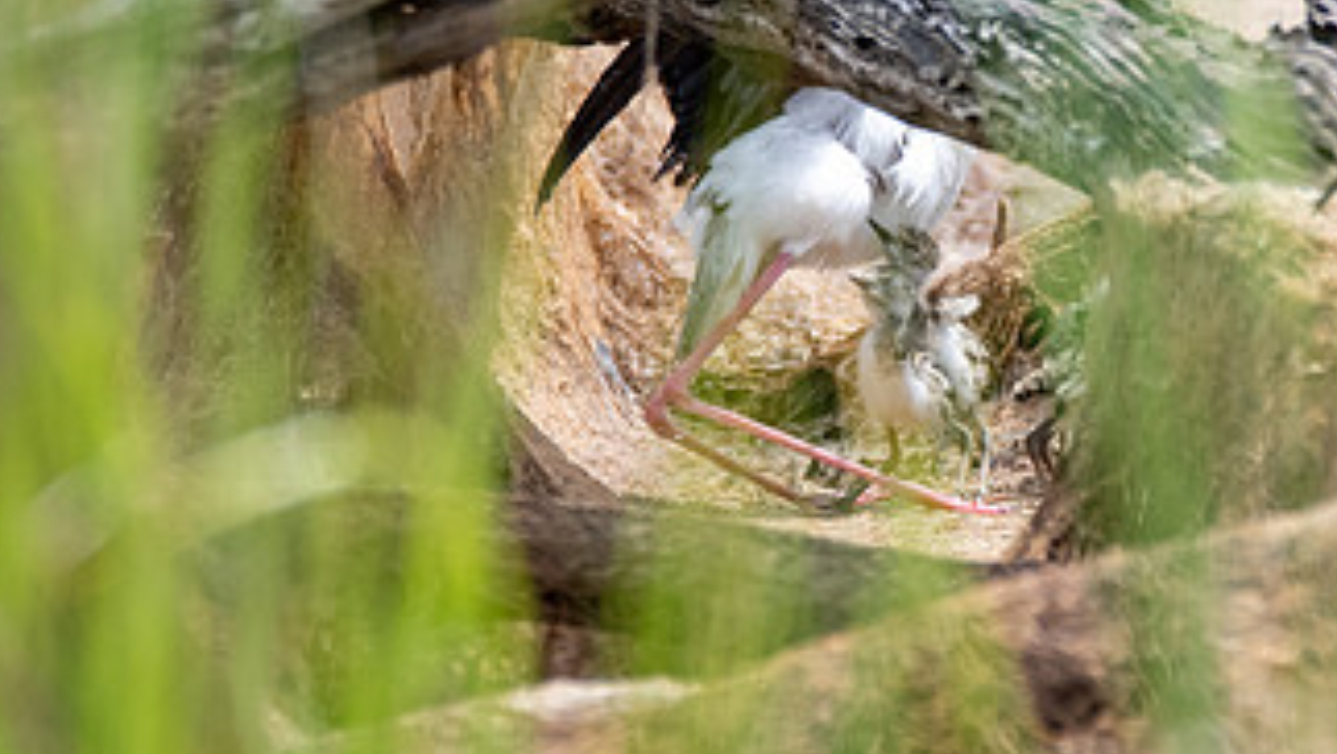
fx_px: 72033
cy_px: 280
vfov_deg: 0.6
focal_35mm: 2031
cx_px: 949
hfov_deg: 1.1
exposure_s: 1/1600
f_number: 6.3
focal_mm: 600
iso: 800
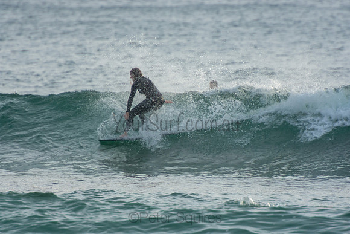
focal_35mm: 600
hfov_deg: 3.4
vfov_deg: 2.3
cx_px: 175
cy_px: 117
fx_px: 5834
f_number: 5.6
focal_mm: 400
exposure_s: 1/1000
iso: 360
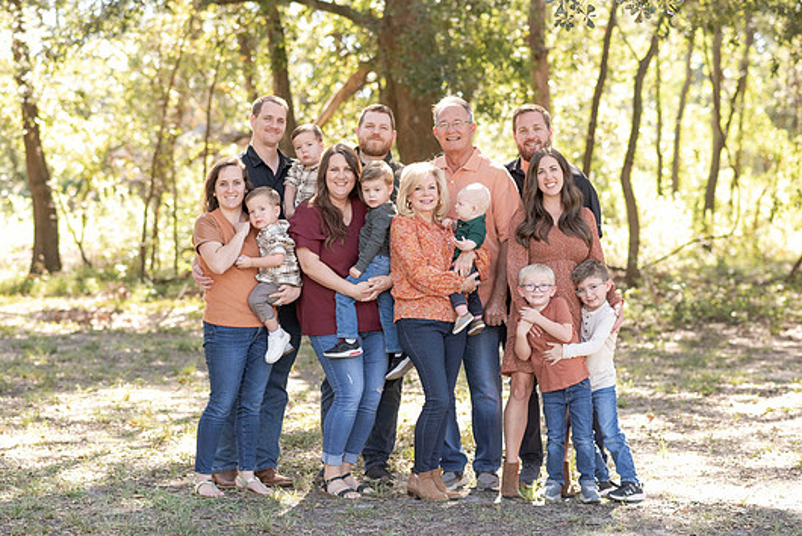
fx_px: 2073
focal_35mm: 93
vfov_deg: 14.7
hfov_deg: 21.9
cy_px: 284
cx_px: 396
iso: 640
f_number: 3.2
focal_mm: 85
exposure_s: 1/500
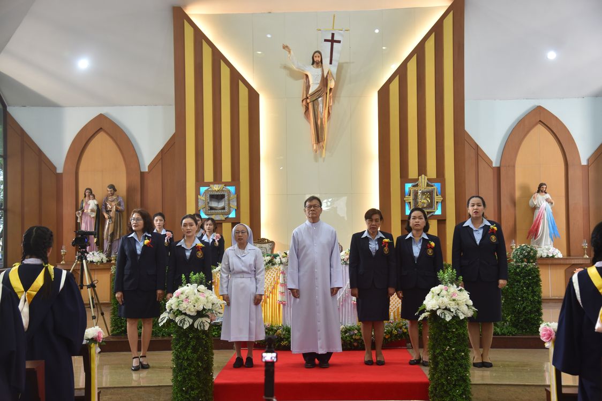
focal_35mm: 48
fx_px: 803
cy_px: 200
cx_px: 301
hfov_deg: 41.1
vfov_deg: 28.1
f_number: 4
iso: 500
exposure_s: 1/40
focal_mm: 48
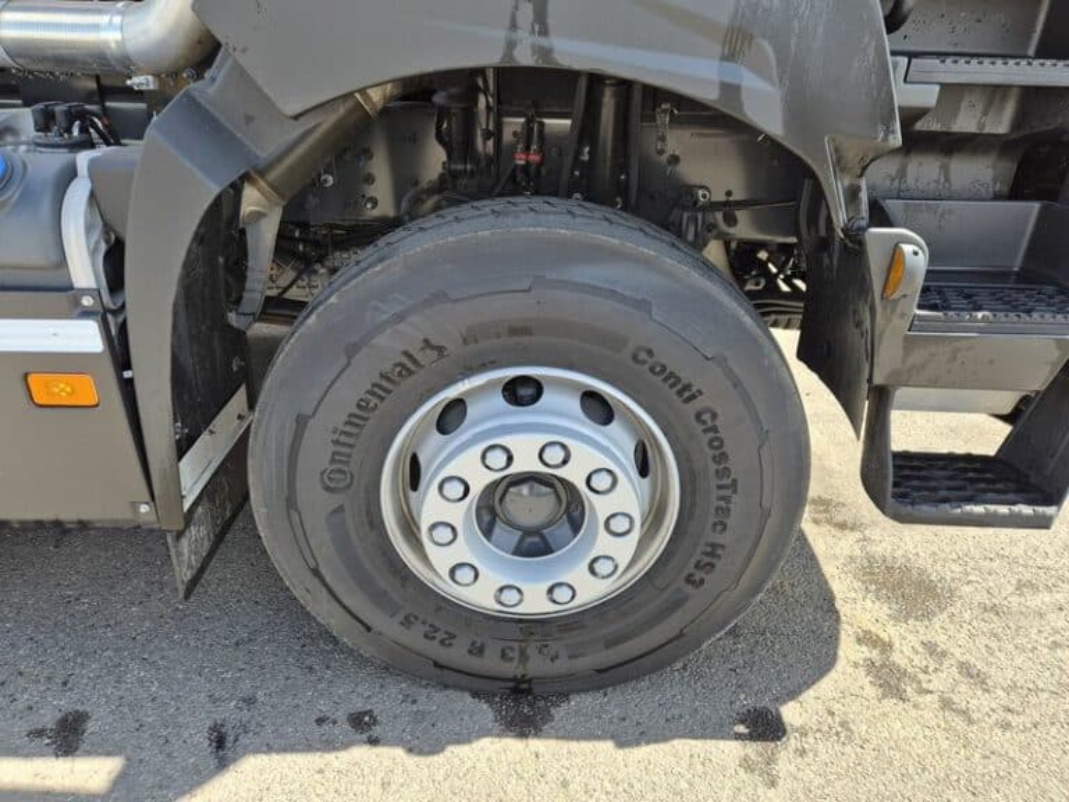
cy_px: 401
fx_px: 710
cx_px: 534
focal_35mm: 23
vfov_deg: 58.9
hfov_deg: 73.9
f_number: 1.8
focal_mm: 5.4
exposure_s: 1/317
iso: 25
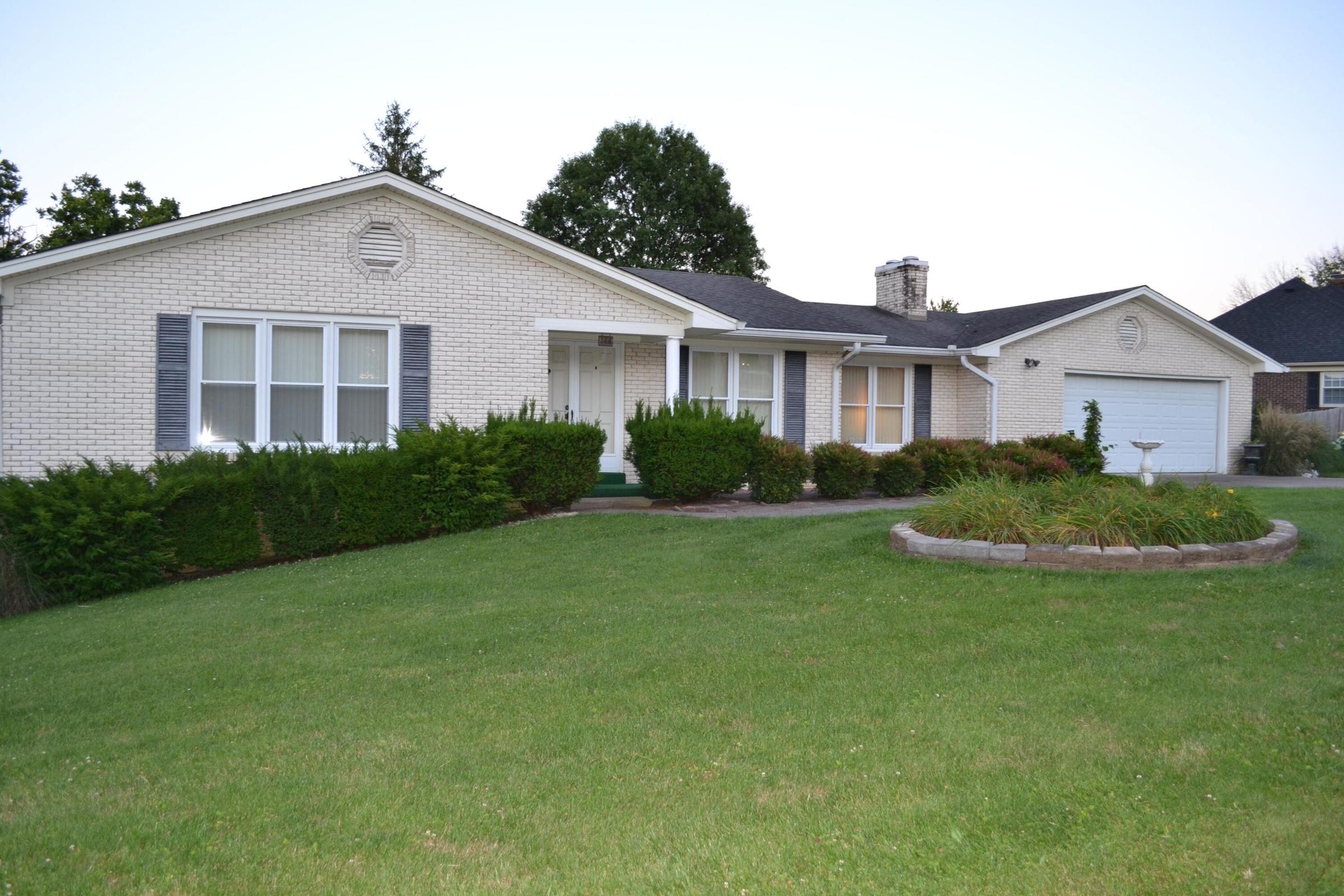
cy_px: 448
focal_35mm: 27
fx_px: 1008
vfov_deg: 47.9
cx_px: 672
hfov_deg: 67.4
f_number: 4
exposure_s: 1/60
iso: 400
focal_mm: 18
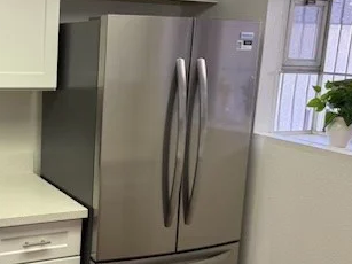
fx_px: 508
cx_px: 47
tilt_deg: -10.7
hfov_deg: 36.3
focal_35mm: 50
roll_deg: -2.0
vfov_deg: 29.1
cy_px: 140
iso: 160
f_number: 1.78
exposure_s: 1/120
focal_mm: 6.76
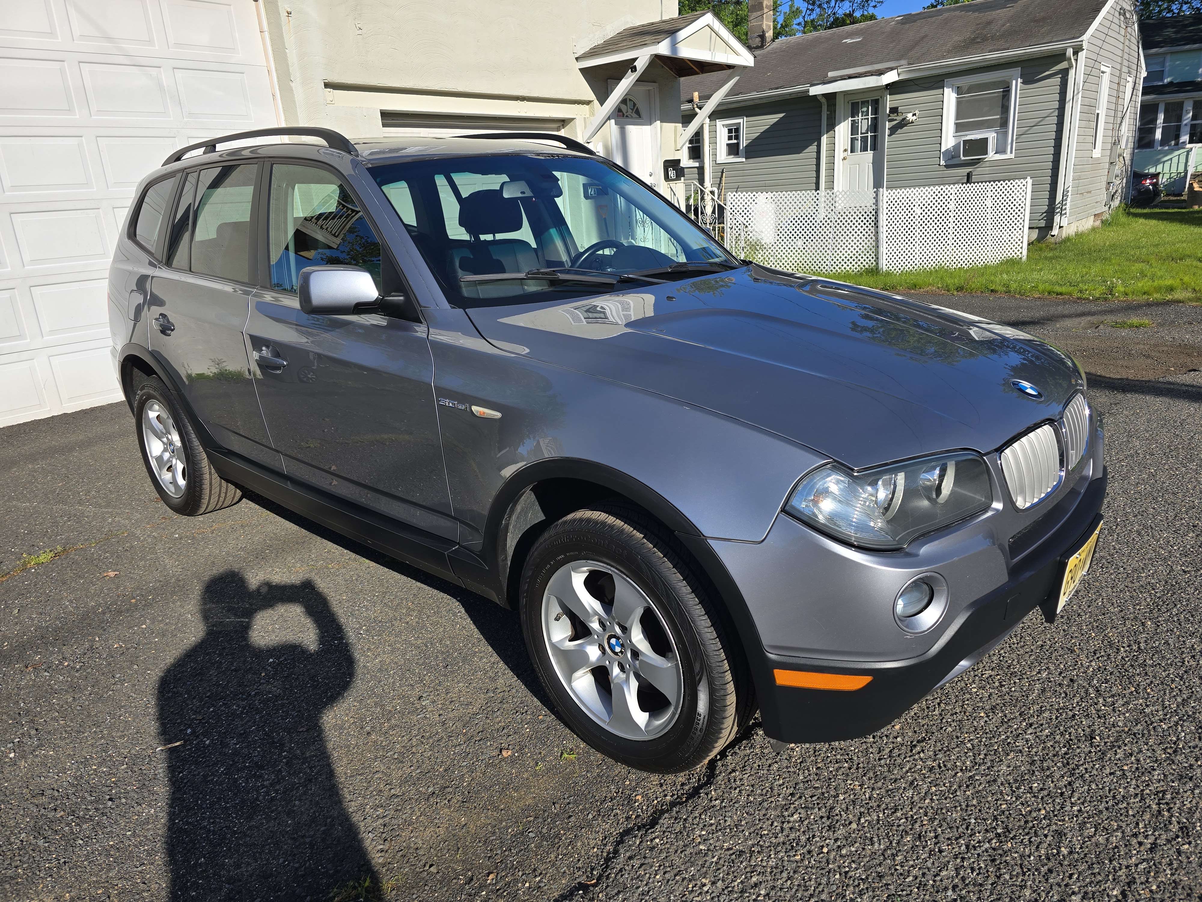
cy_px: 451
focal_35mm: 23
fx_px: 799
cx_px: 601
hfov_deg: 73.9
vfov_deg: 58.9
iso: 12
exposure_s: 1/719
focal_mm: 6.3
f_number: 1.7
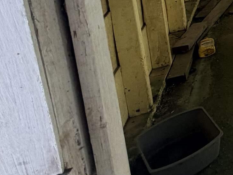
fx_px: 397
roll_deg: +1.4
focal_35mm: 59
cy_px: -107
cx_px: 458
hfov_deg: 19.5
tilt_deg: -9.3
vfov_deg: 20.3
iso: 40
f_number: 2.2
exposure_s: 1/129
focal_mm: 2.22
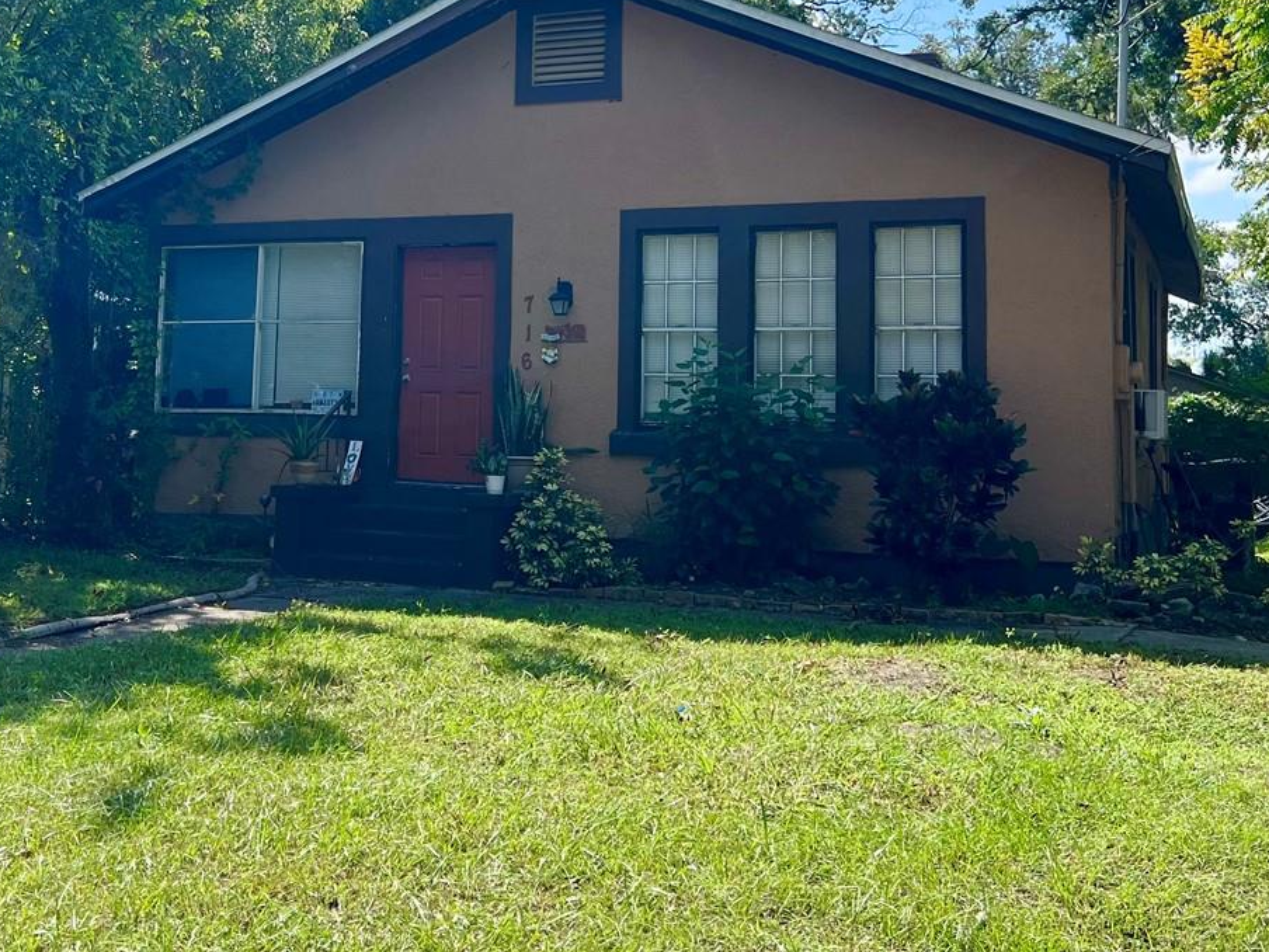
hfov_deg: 40.9
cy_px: 246
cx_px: 476
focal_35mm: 46
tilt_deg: +6.2
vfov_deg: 31.0
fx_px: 1686
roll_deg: -1.1
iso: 50
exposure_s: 1/2045
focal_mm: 5.7
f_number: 1.5
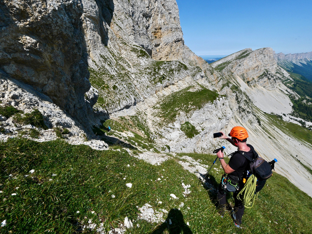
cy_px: 106
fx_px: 144
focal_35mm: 16
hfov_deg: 94.4
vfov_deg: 77.9
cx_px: 163
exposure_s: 1/800
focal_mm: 7
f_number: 7.1
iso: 200
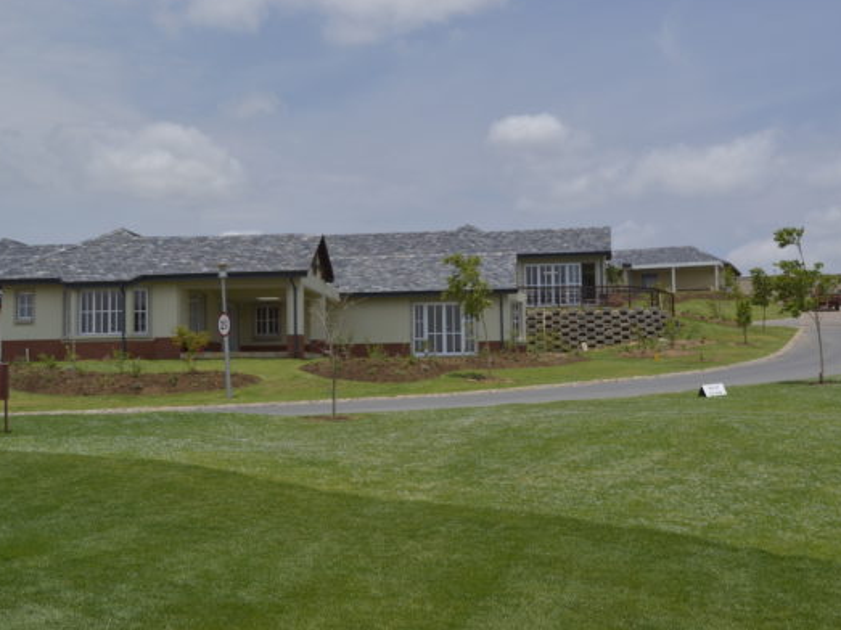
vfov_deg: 33.6
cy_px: 310
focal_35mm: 43
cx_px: 442
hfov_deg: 43.8
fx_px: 1044
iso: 100
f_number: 11
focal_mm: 26
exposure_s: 1/200
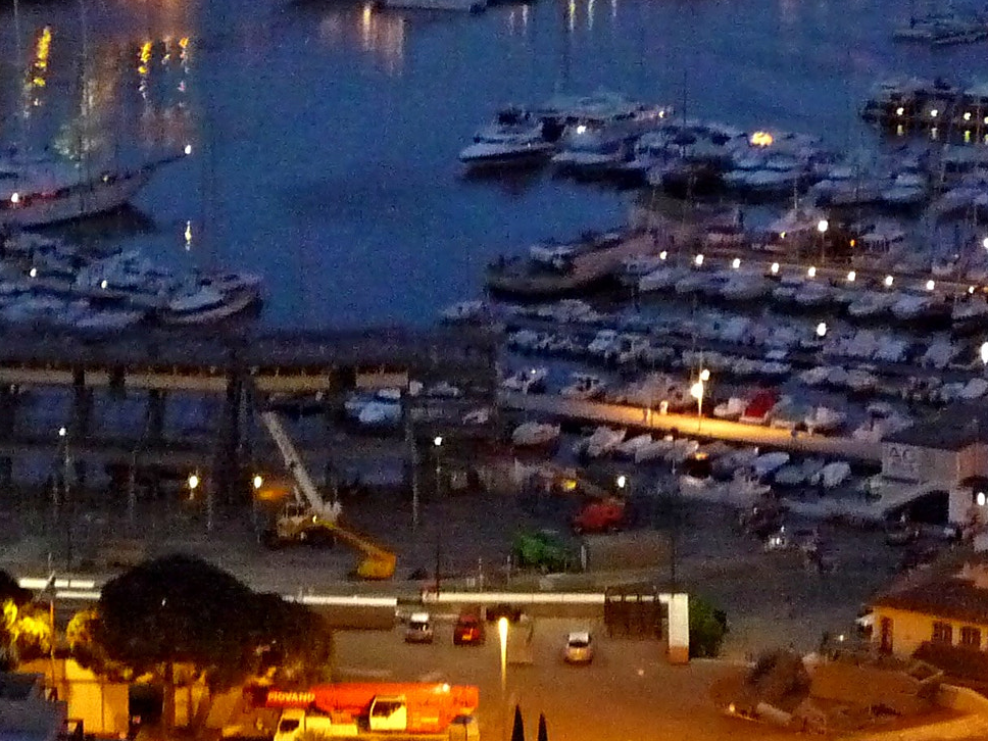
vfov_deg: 13.3
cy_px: 14
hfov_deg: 17.9
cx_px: 364
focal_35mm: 110
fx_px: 3140
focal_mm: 6.5
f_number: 4
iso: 800
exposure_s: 1/8
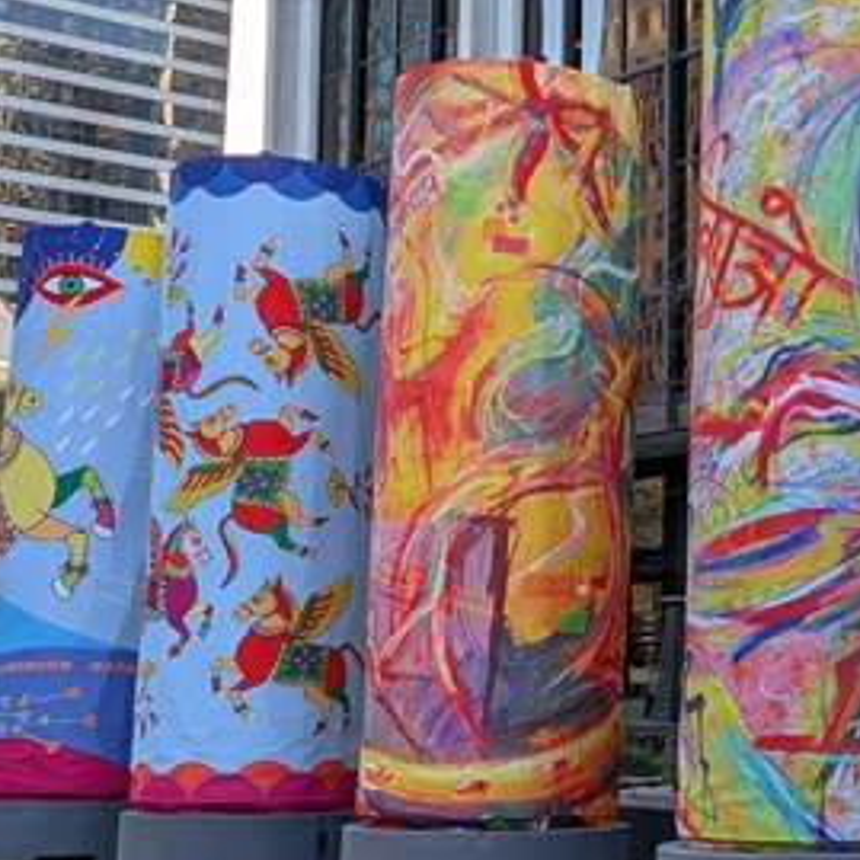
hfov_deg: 22.1
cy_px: 440
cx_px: 1077
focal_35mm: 71
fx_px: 1996
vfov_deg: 24.3
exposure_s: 1/204
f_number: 1.68
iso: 18
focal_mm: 6.9
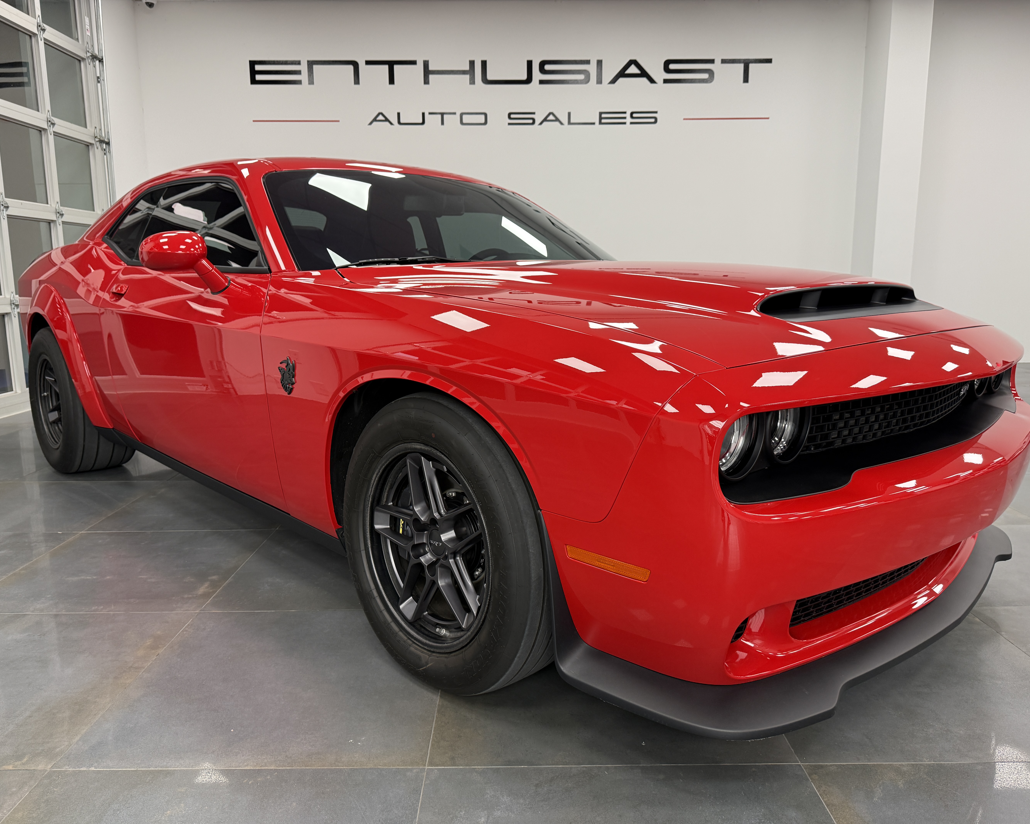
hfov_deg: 68.1
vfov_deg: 56.8
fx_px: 762
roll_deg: +0.6
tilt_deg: -11.0
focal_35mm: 25
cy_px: 412
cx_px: 519
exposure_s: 1/120
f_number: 1.78
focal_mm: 6.76
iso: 125
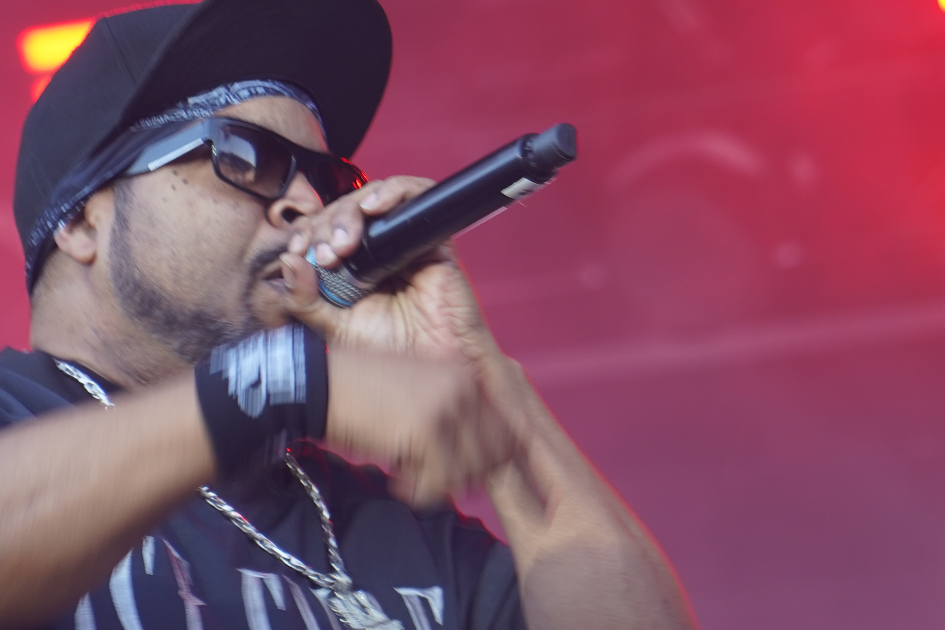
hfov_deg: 7.6
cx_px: 869
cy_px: 418
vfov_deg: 5.1
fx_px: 7088
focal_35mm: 270
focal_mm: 105
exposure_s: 1/125
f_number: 4
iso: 250
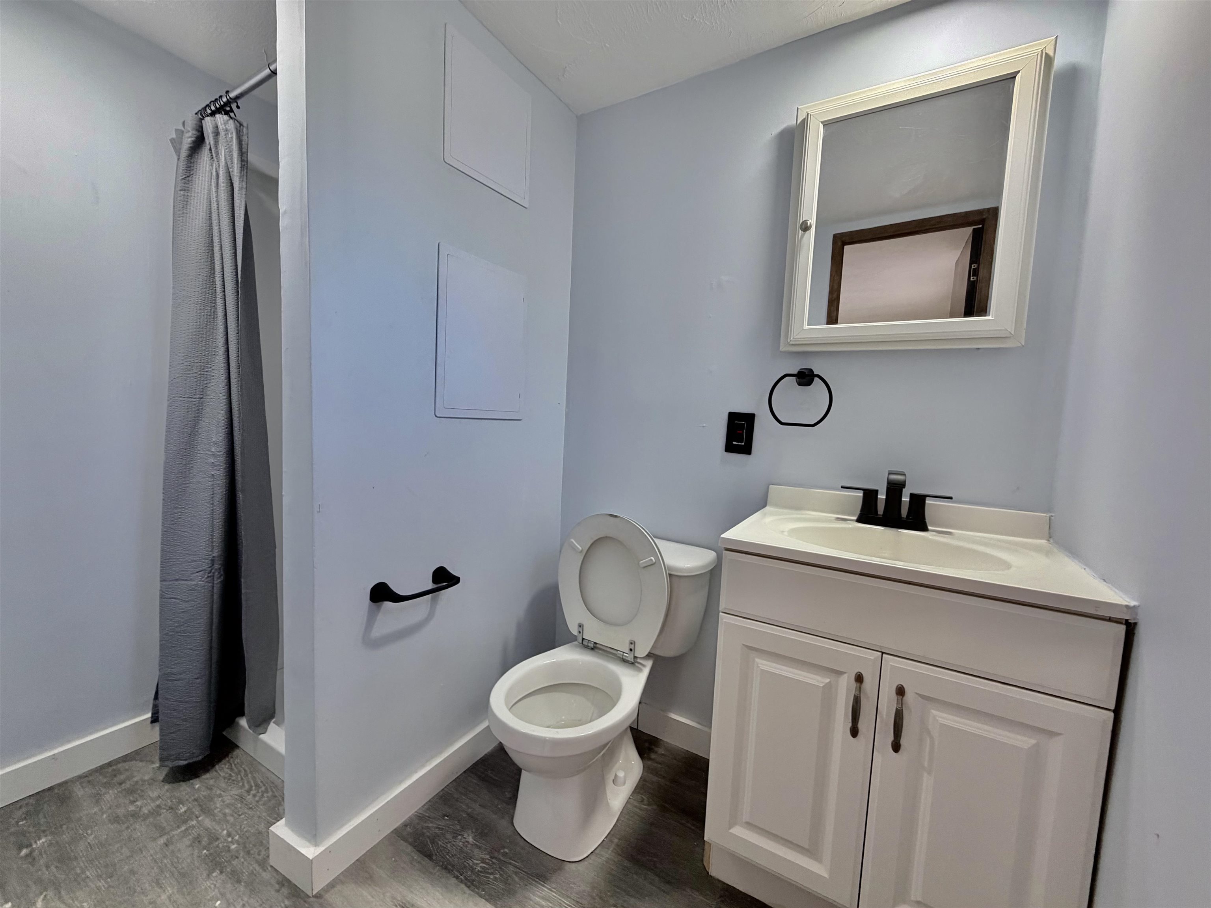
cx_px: 606
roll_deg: -2.7
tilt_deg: -4.4
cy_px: 454
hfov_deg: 102.1
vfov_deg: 85.7
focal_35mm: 14
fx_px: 490
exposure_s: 1/120
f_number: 2.2
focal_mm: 2.22
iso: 200
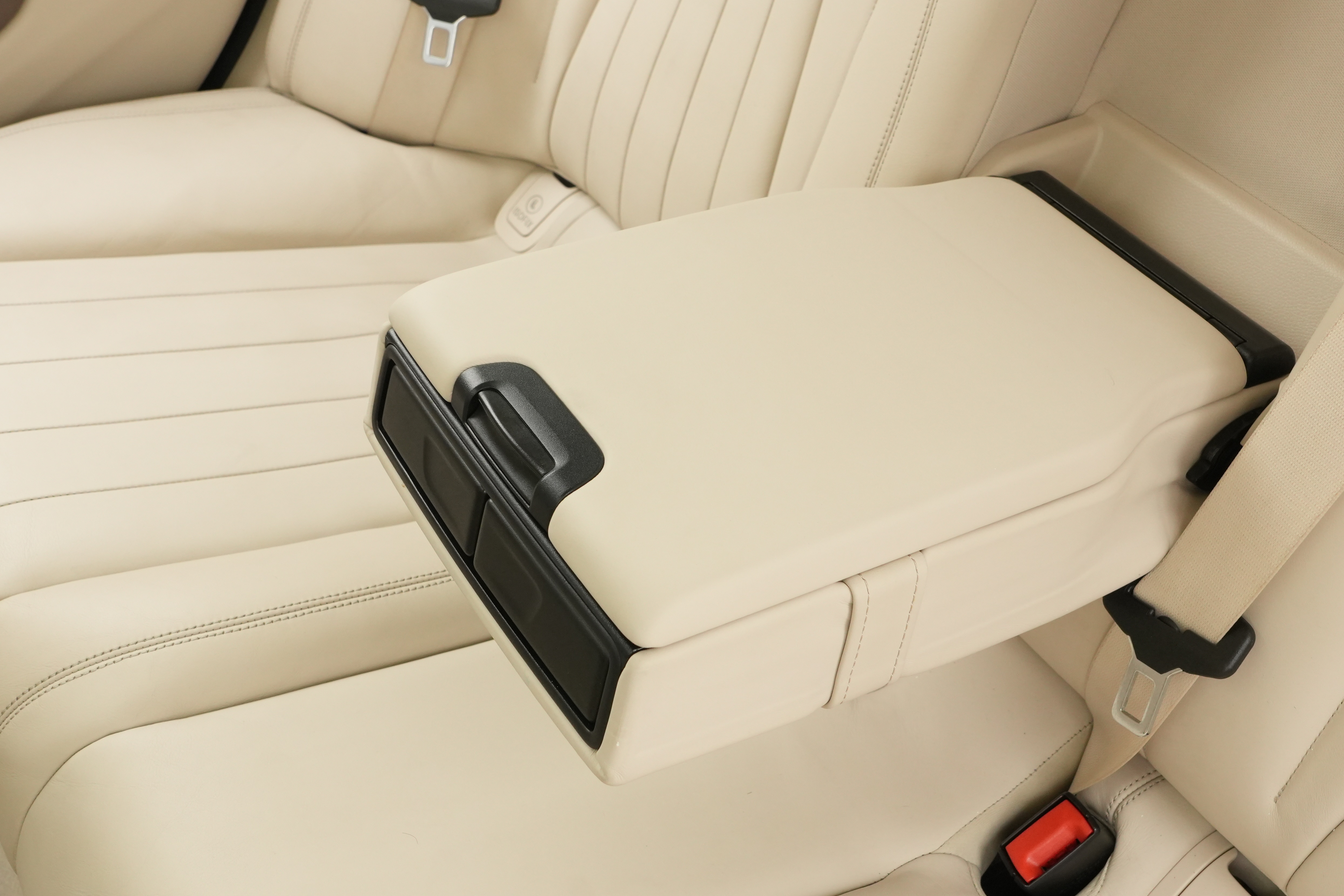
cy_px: 435
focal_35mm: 41
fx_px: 1531
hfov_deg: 47.4
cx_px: 727
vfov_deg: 32.6
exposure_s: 1/25
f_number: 7.1
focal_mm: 22
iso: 1000
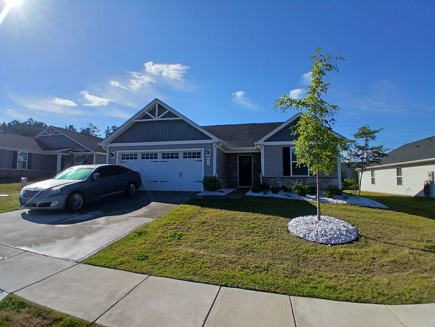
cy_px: 164
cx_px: 218
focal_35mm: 17
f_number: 2.2
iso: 50
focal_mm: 1.4
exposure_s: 1/2304
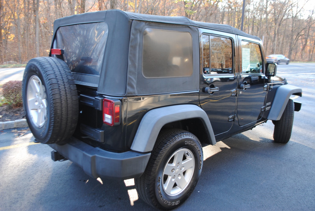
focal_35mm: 30
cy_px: 106
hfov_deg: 61.9
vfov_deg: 43.7
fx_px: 263
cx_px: 158
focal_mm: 20
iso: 200
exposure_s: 1/60
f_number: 4
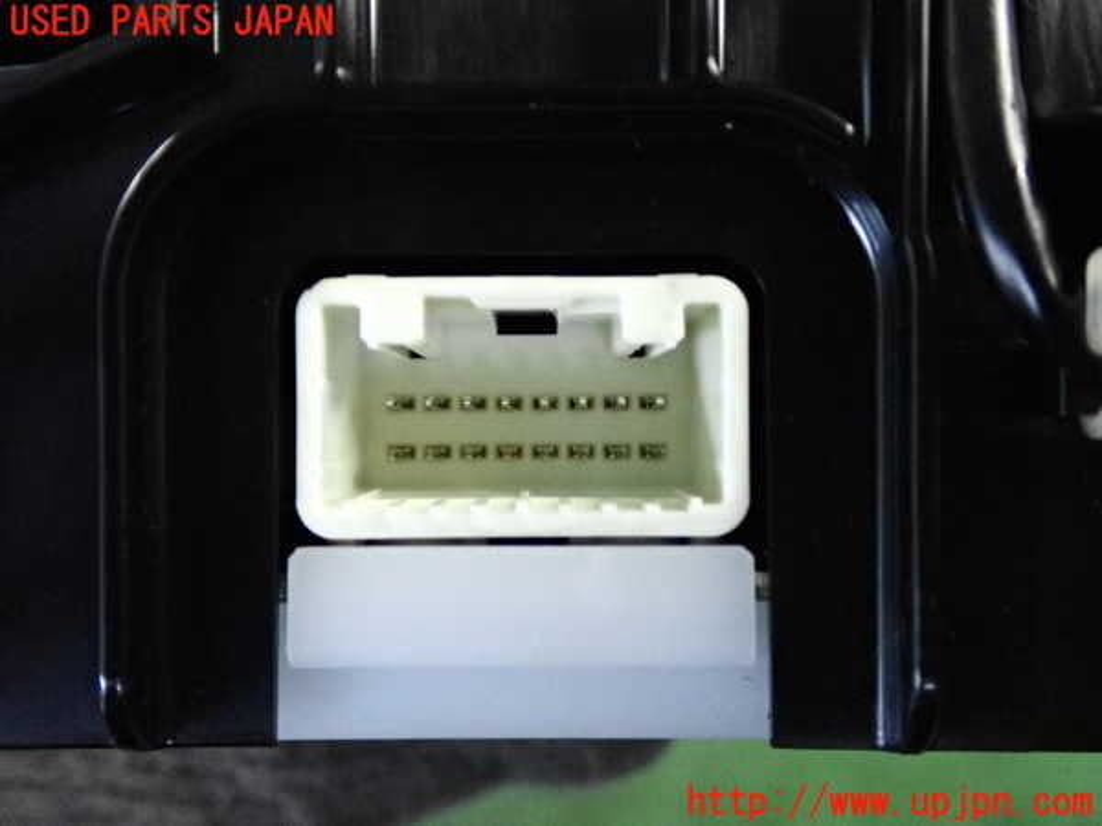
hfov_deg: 45.8
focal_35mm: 41
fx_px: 1305
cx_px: 551
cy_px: 413
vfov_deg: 35.1
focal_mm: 7.31
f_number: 2.8
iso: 2500
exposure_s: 1/125
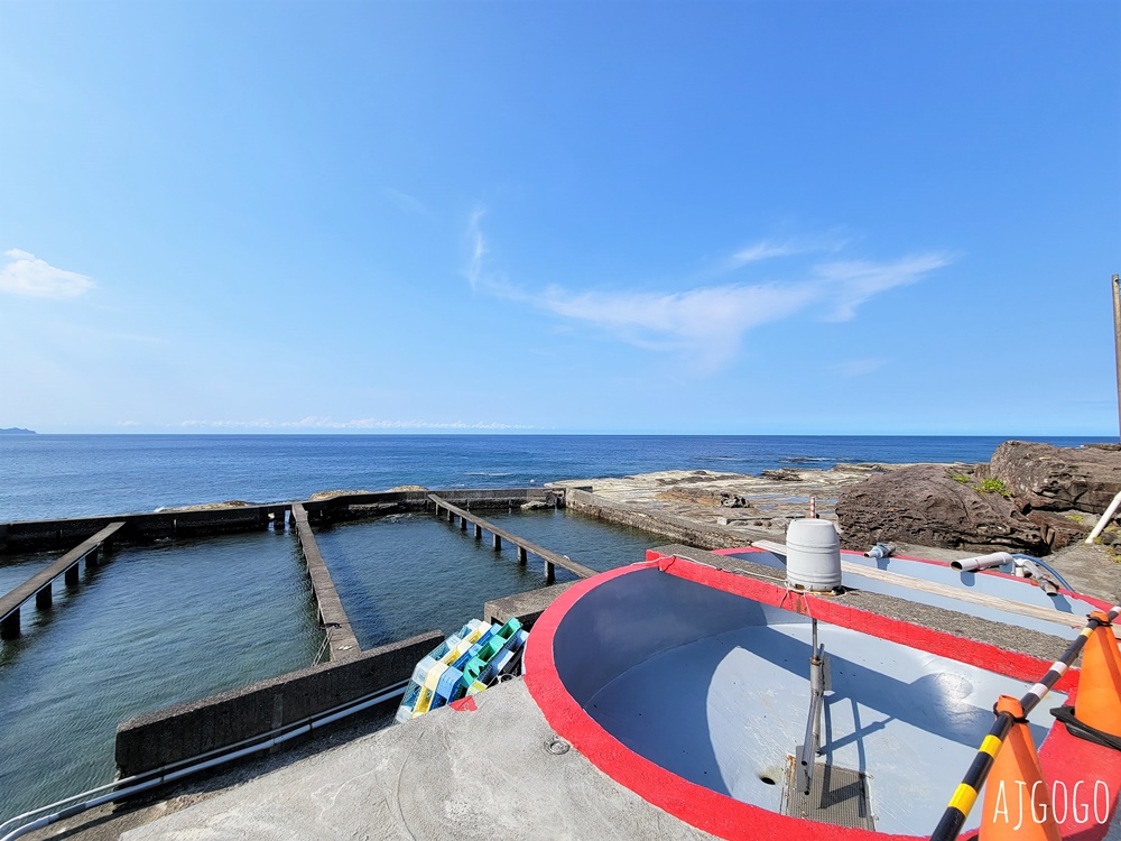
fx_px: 421
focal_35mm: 13
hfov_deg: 106.2
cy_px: 420
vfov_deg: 89.9
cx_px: 560
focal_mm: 2.2
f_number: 2.2
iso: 50
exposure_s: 1/1967
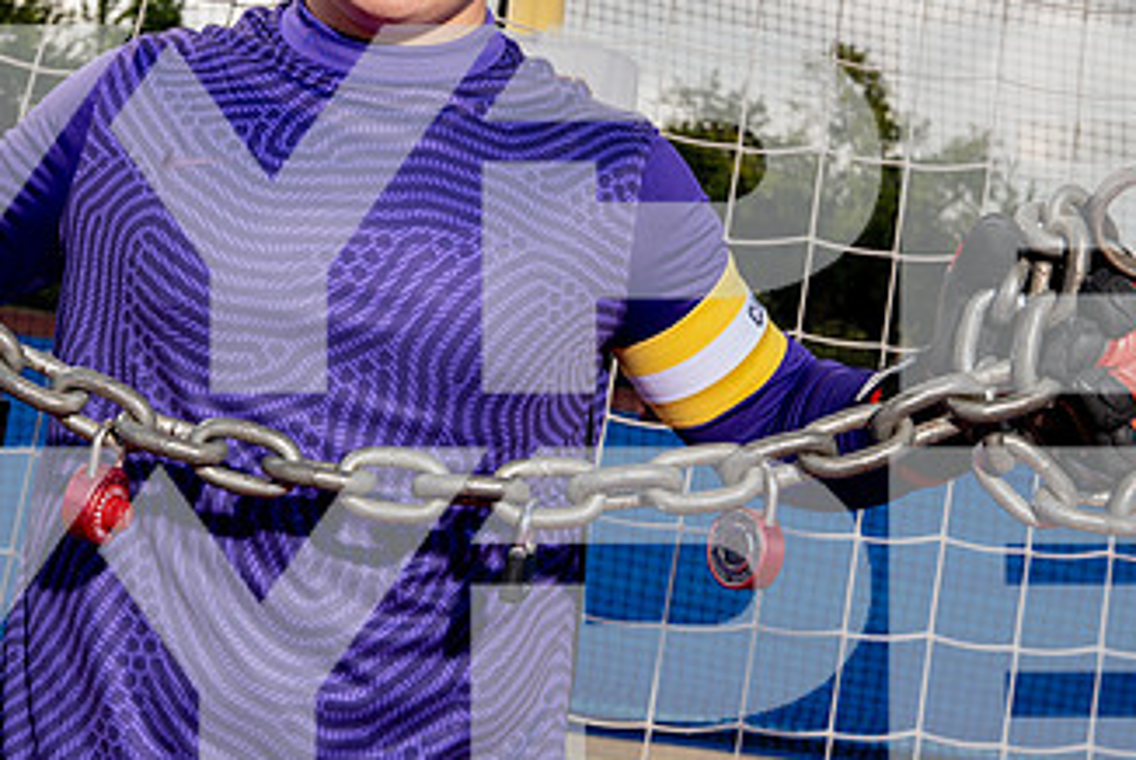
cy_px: 211
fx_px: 1516
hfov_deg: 40.7
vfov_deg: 27.8
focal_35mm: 48
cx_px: 415
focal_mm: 27
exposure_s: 1/250
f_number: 5.6
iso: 100
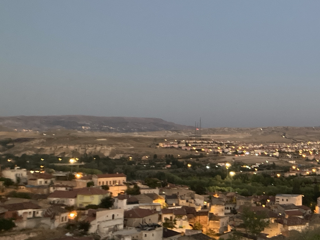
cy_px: 62
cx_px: 306
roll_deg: -0.5
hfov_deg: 30.8
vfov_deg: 24.6
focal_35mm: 59
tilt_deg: +7.3
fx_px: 545
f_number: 1.8
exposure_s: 1/25
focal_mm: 3.99
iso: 500
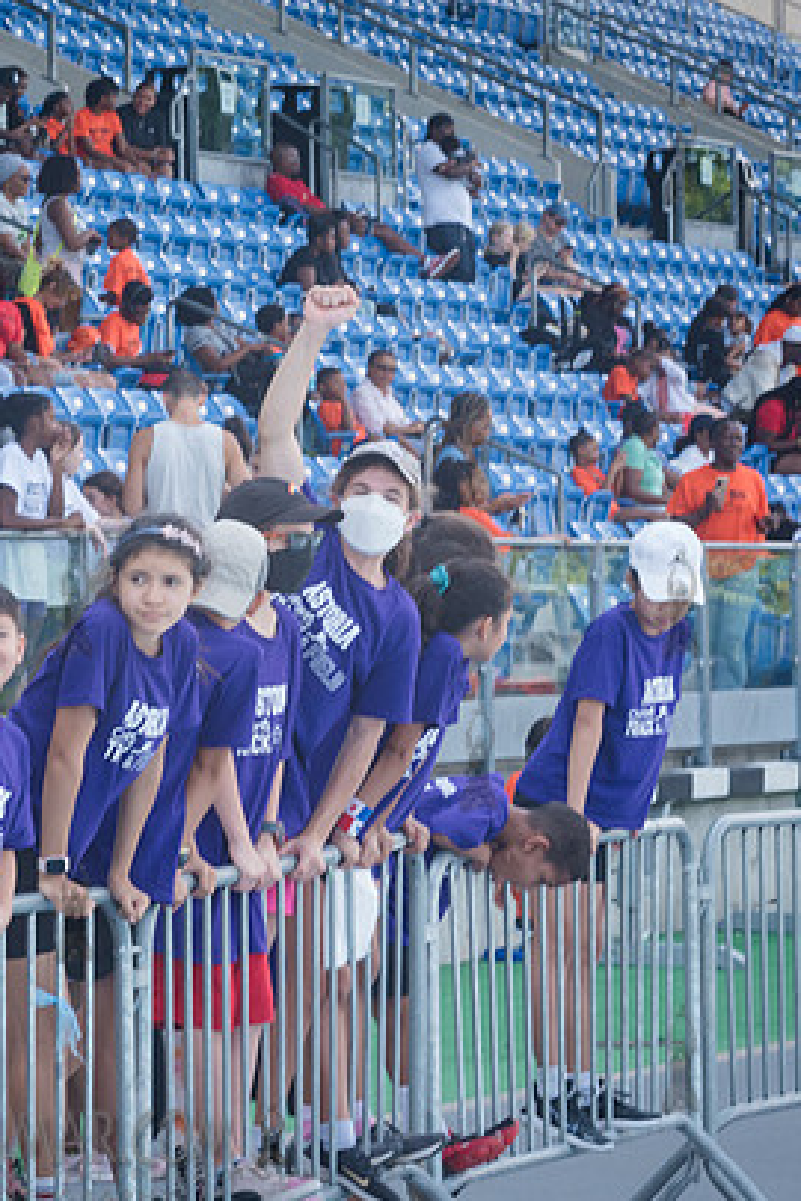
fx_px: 7208
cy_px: 580
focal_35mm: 216
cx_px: 215
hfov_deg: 6.4
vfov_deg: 9.5
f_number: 14
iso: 400
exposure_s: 1/80
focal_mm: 125
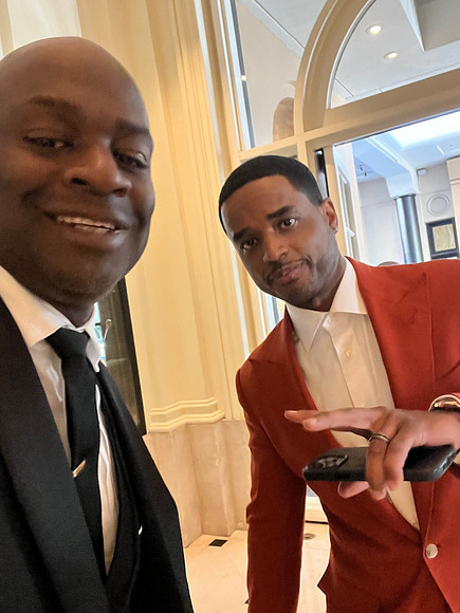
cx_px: 230
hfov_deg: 46.8
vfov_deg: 60.0
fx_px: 532
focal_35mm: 30
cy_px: 306
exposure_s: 1/30
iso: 500
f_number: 2.2
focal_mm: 2.71
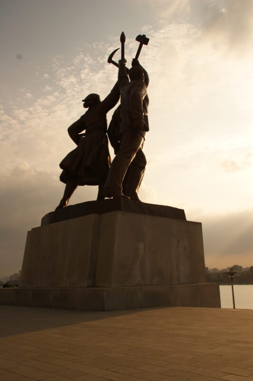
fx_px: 348
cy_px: 190
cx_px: 126
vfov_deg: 57.3
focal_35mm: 33
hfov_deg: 39.9
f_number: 10
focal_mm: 22
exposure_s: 1/320
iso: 100
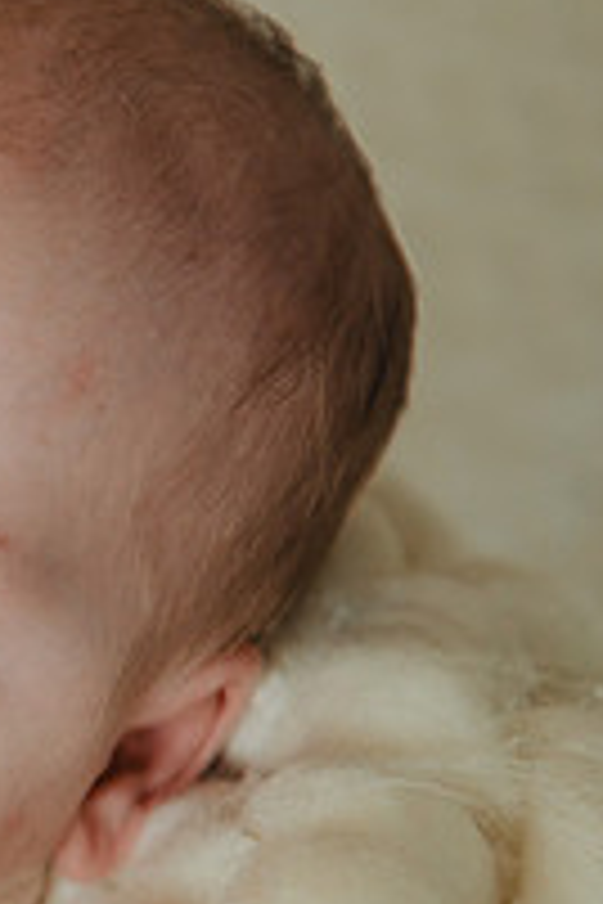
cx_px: -558
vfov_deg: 12.6
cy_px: 704
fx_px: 4095
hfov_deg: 8.1
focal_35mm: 163
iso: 2000
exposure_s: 1/320
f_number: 3.5
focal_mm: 55
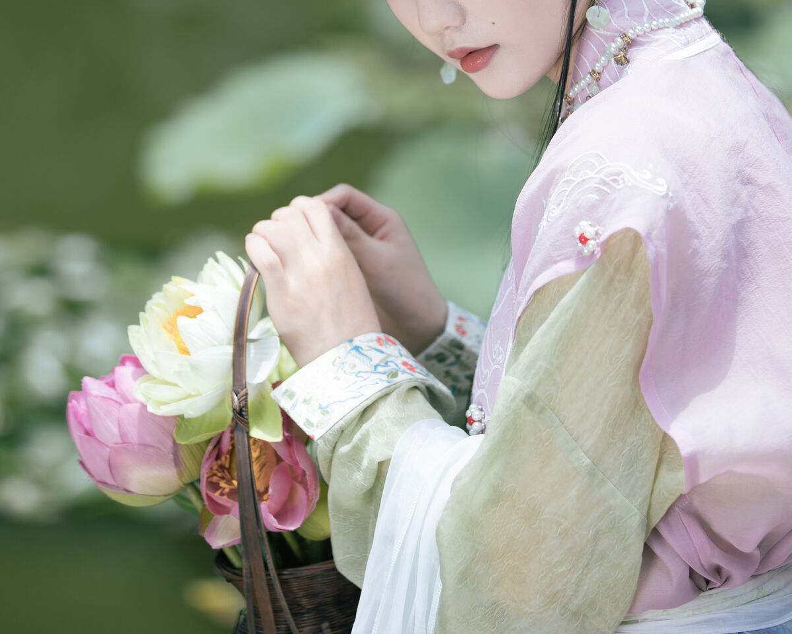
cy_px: 154
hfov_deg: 15.2
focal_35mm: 127
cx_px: 396
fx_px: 2977
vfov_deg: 12.1
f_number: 2.8
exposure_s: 1/1600
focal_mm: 90
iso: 100
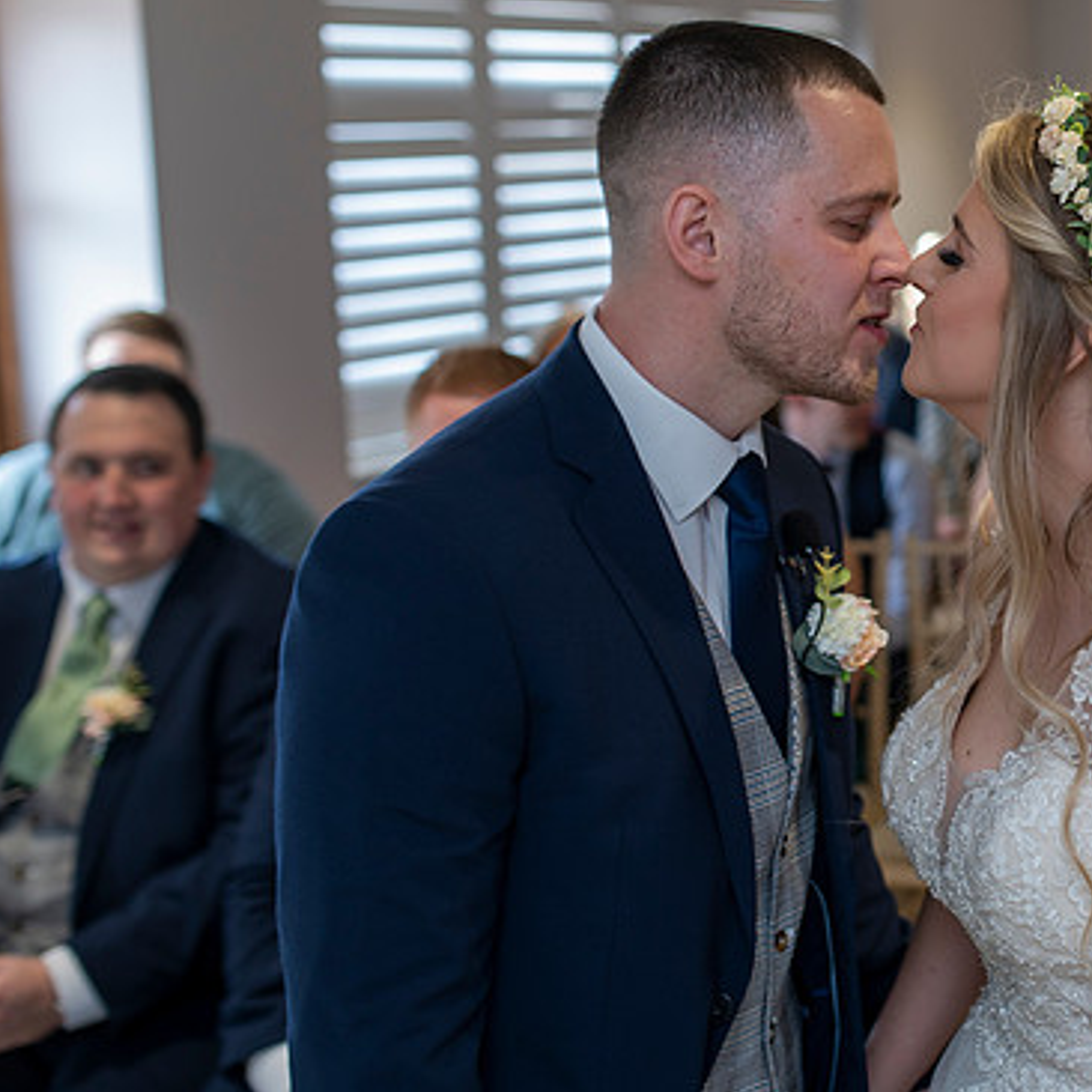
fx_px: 2284
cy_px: 392
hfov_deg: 25.9
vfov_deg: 26.8
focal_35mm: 64
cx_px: 1022
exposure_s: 1/100
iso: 200
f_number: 2.5
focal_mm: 35
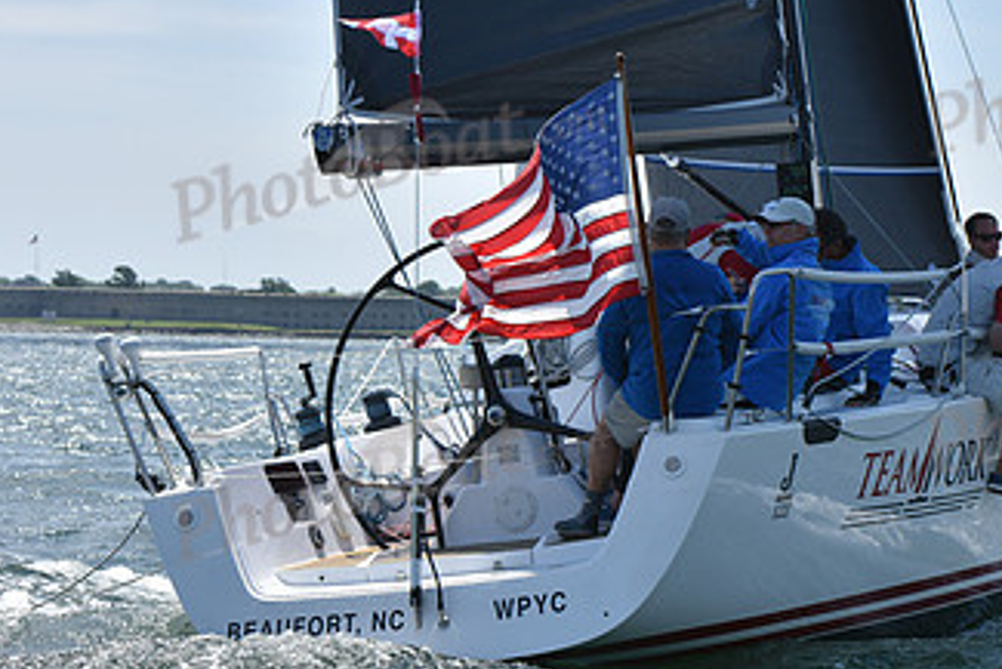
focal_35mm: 125
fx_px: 3481
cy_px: 279
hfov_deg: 16.3
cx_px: 768
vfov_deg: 11.0
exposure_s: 1/1250
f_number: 7.1
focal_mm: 70
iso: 250
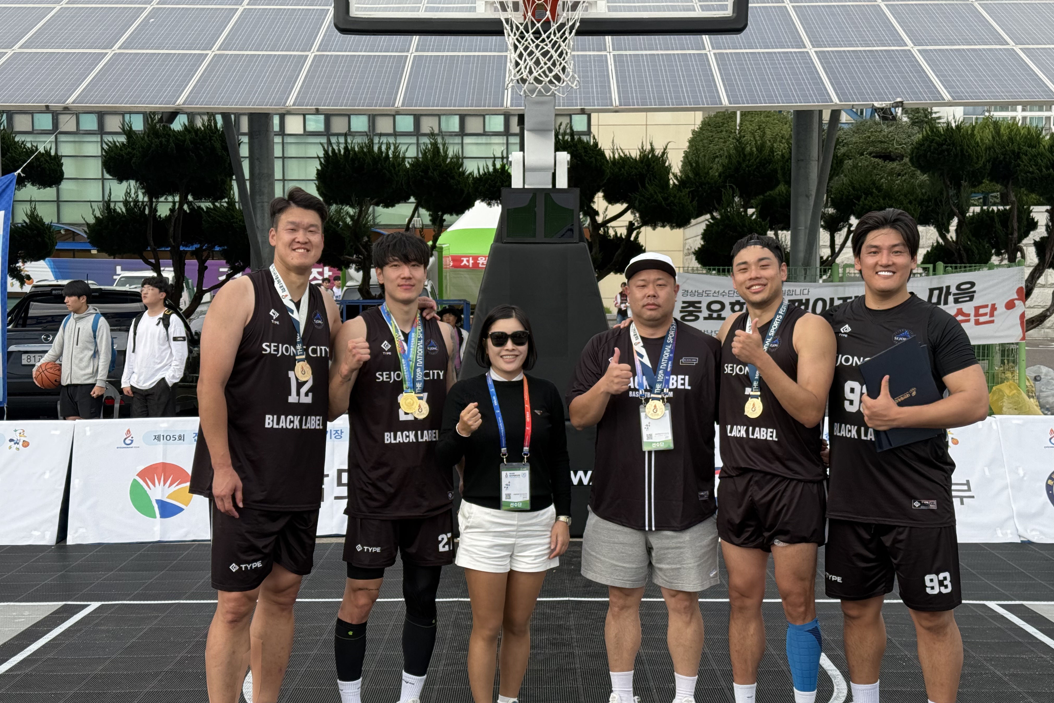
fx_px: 1464
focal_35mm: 50
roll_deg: +0.0
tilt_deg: -3.6
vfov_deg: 27.0
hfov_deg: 39.6
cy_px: 368
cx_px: 527
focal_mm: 6.76
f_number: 1.78
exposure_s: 1/669
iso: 64
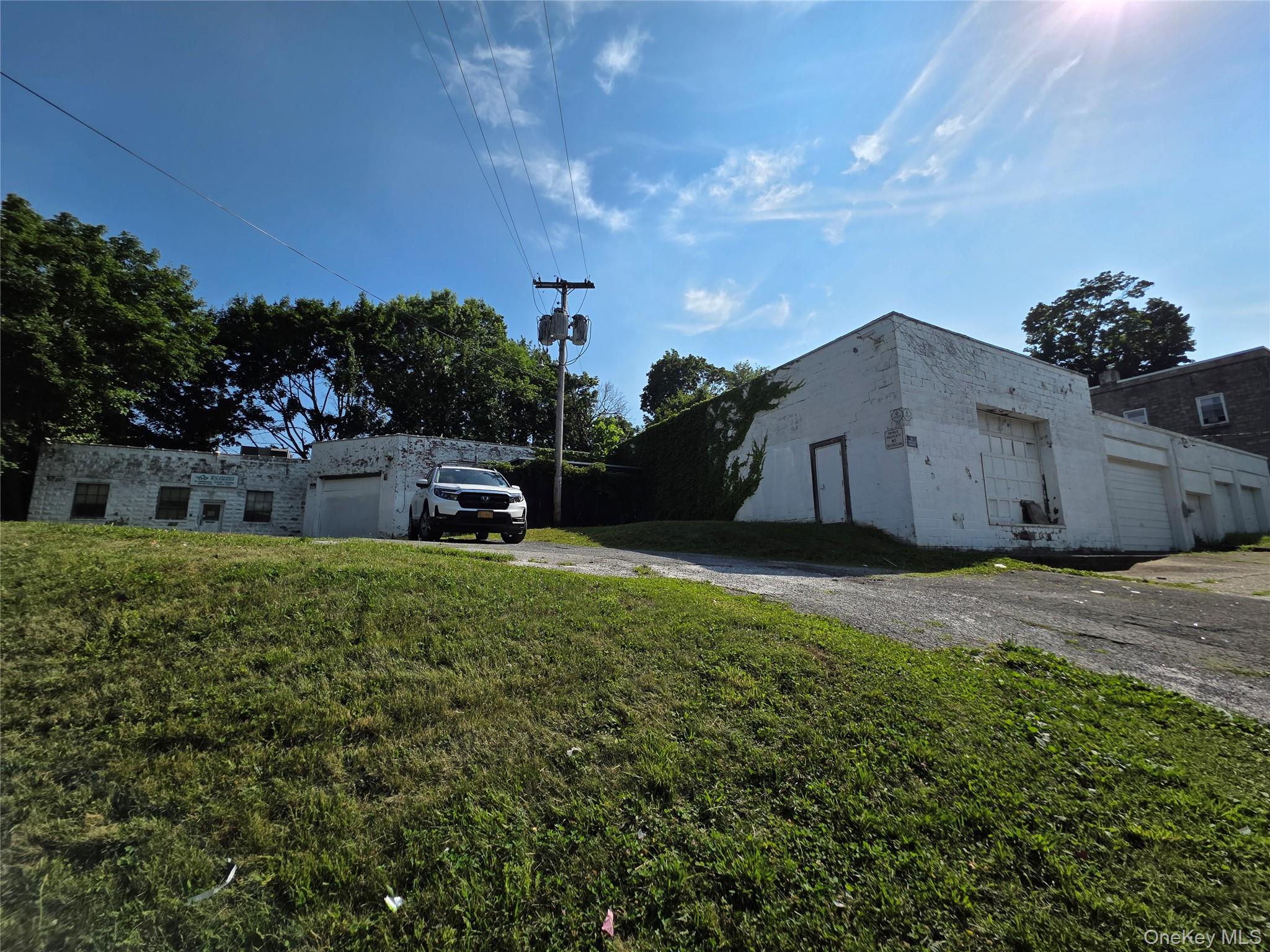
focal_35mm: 13
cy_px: 476
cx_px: 635
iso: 40
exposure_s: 1/3026
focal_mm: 2.2
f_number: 1.9
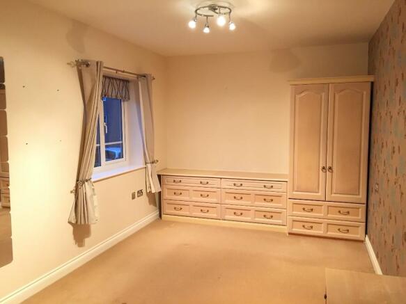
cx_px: 203
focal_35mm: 29
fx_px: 340
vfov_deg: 48.2
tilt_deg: -5.5
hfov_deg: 61.7
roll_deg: +0.1
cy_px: 152
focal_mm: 4.15
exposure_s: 1/17
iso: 200
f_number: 2.2
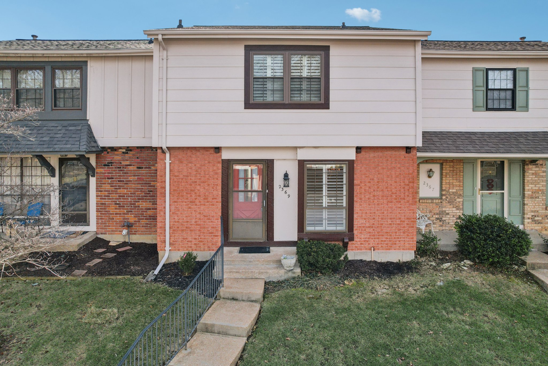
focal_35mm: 22
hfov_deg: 78.6
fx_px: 335
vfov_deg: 57.2
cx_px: 274
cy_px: 183
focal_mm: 8.4
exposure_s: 1/1600
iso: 100
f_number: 2.8
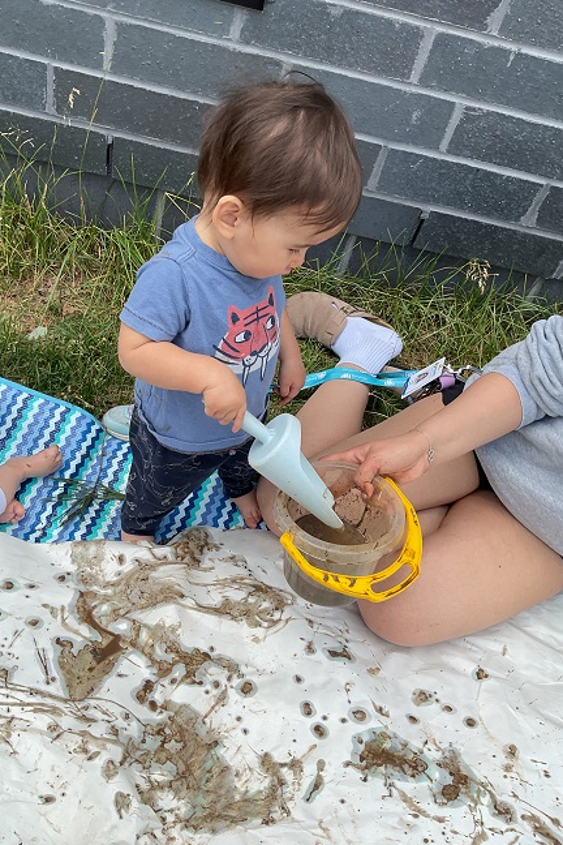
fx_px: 727
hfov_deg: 42.2
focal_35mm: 31
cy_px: 421
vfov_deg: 60.3
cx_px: 245
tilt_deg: -48.1
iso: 16
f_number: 1.8
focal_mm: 3
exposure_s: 1/419
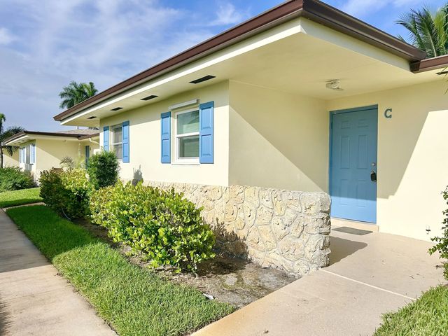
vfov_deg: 53.1
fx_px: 336
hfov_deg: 67.3
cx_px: 224
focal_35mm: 26
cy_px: 168
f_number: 1.5
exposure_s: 1/6993
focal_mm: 5.7
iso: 50
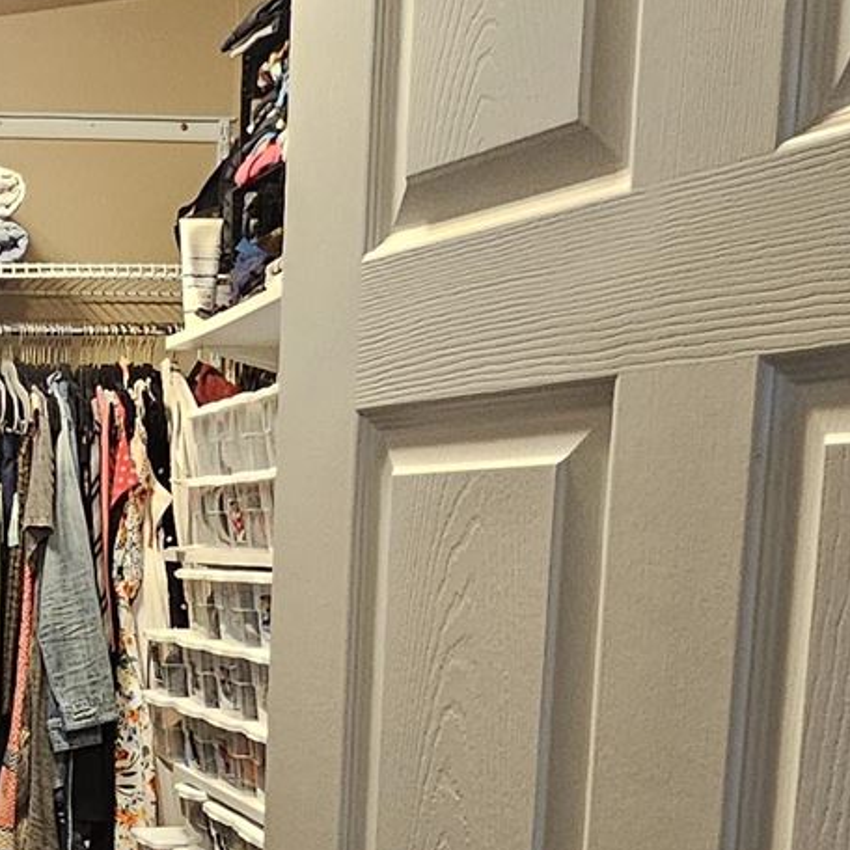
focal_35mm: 58
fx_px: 1611
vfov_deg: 27.8
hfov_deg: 27.5
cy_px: 848
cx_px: -41
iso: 320
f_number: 2.2
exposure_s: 1/60
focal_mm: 2.2
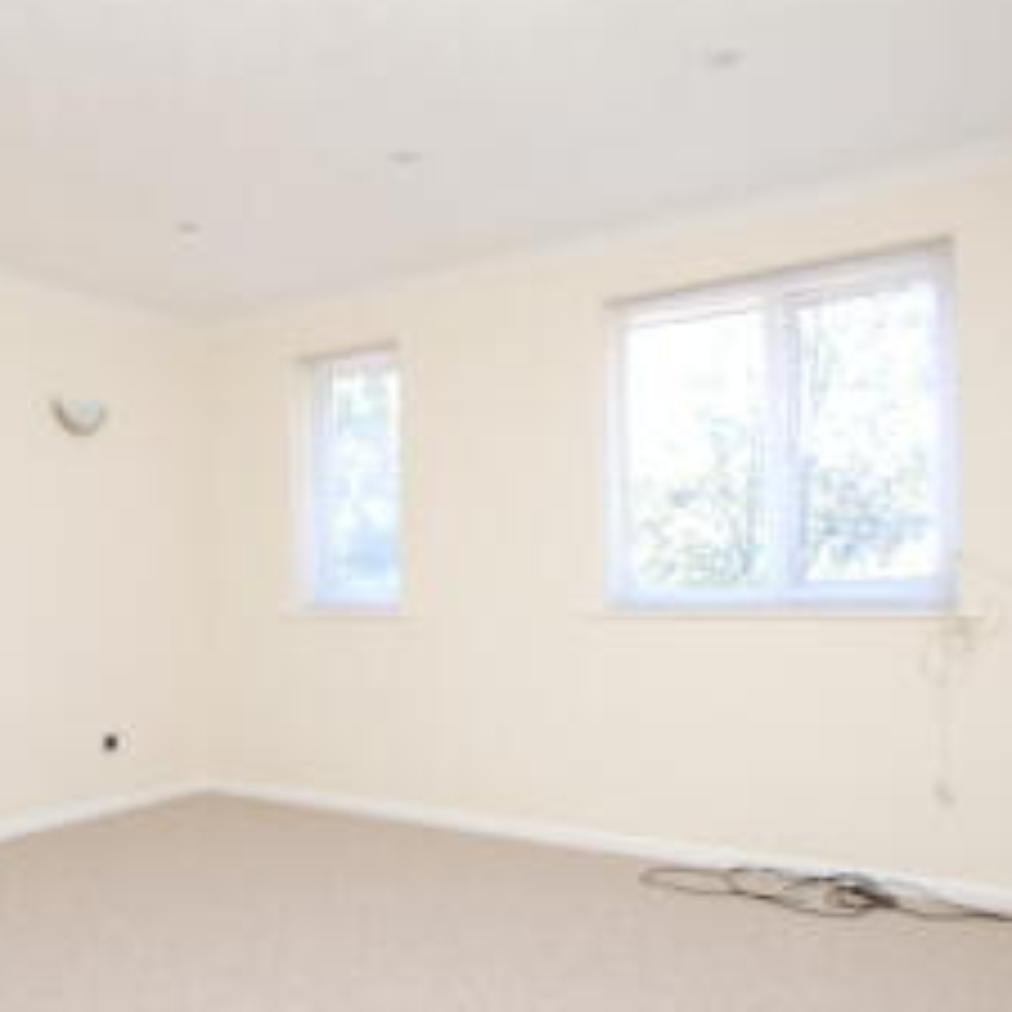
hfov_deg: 58.3
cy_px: 609
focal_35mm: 27
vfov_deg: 58.6
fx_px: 893
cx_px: 378
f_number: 4
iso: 200
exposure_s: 1/60
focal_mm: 10
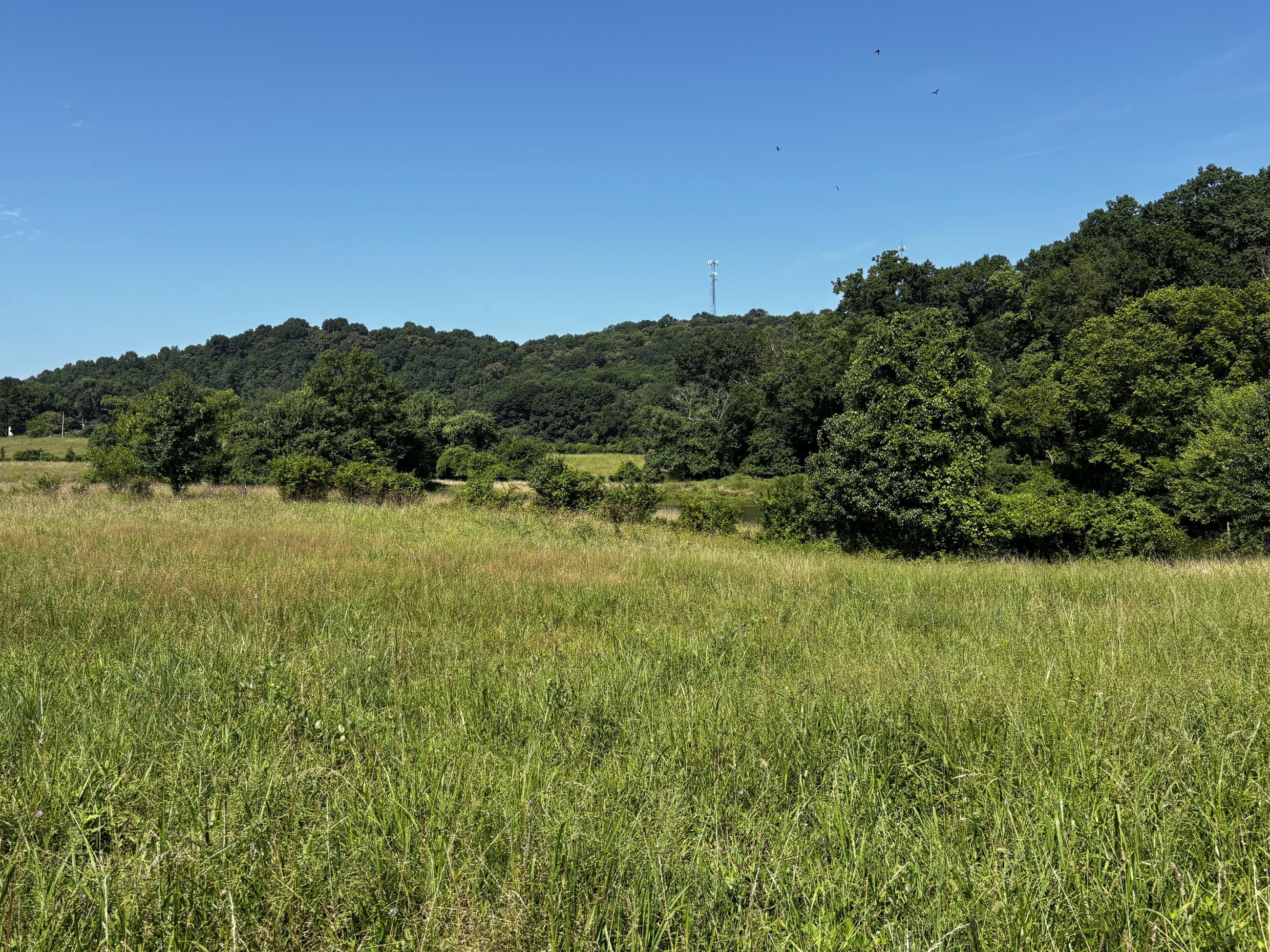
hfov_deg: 59.7
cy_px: 427
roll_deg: -1.0
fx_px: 1101
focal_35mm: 30
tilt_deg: +2.4
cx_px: 539
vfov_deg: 46.7
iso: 50
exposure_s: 1/2639
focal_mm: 5.96
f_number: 1.6
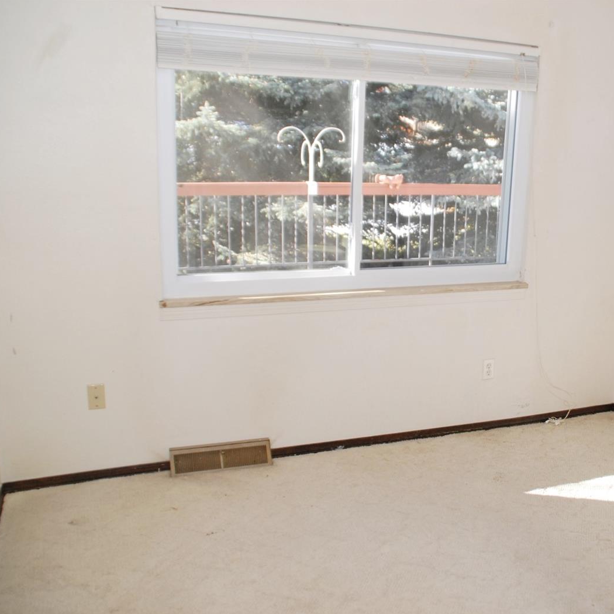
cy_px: 312
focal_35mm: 35
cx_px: 455
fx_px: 702
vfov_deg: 47.2
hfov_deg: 45.7
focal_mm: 18
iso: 400
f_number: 5
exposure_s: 1/180
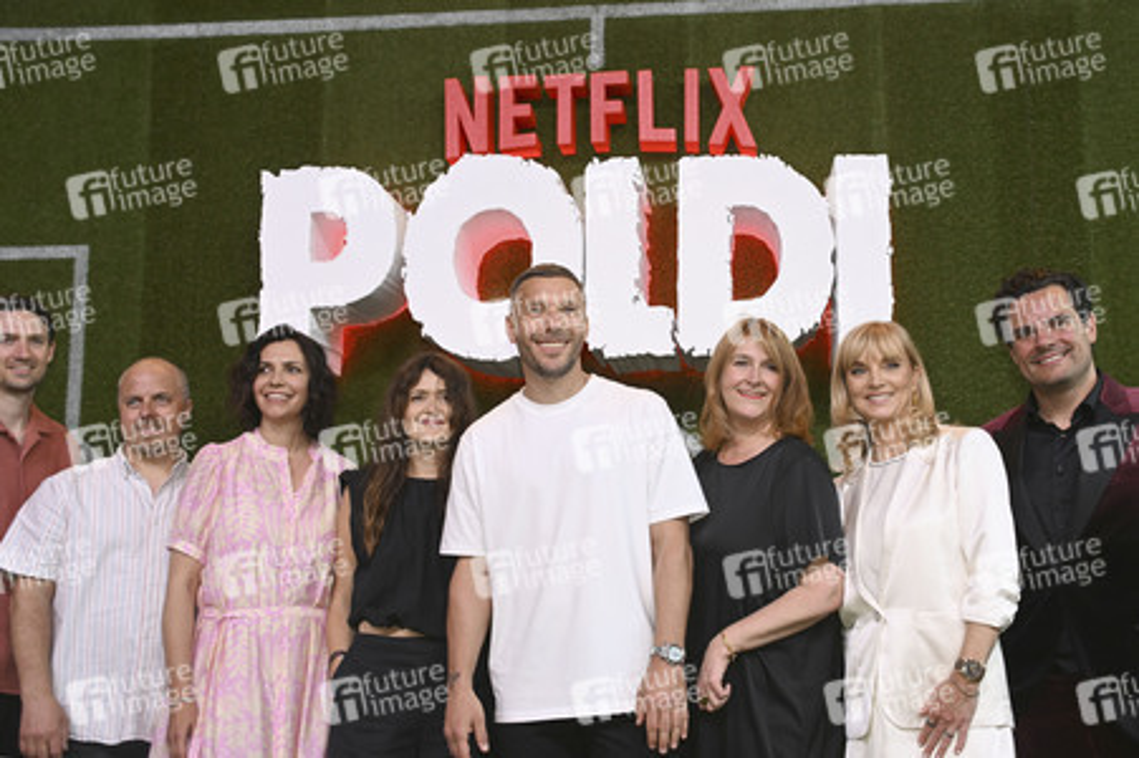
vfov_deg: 34.2
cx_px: 570
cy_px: 379
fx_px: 1233
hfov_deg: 49.6
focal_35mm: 39
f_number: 4
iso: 800
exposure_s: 1/250
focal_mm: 39
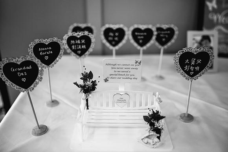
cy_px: 76
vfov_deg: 37.1
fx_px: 227
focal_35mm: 36
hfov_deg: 53.4
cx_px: 115
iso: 2000
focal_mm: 35
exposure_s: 1/250
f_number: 1.4
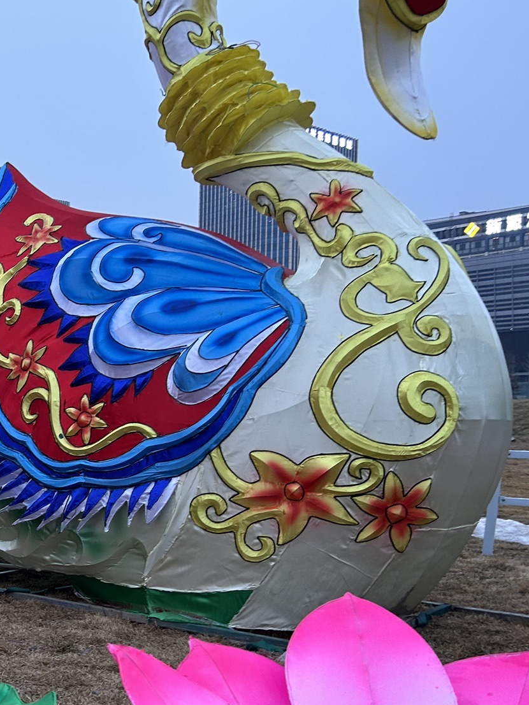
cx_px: -92
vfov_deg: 40.1
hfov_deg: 27.5
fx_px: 957
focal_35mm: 47
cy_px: 445
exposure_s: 1/50
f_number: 1.5
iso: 80
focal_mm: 5.7
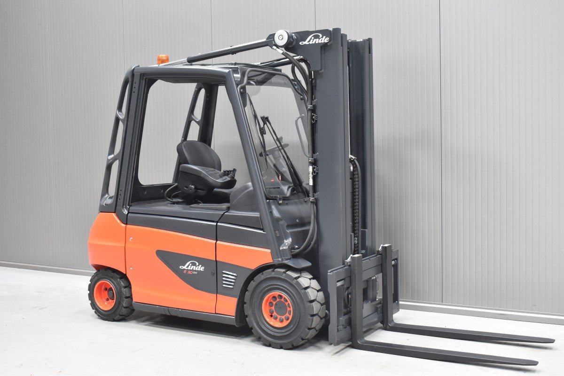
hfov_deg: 43.6
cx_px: 282
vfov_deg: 29.9
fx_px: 705
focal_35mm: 45
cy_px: 188
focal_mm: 30
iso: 2000
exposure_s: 1/25
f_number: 5.6
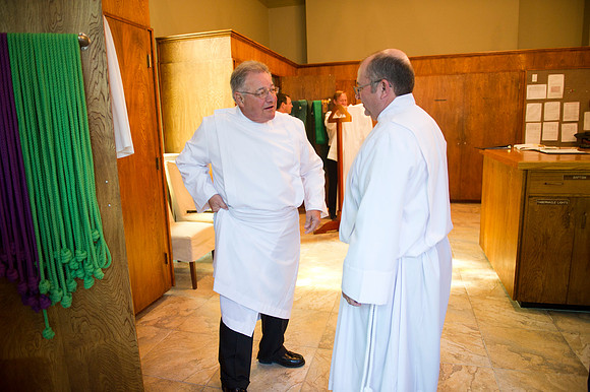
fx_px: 393
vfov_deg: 53.1
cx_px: 295
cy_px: 196
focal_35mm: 24
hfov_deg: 73.8
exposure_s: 1/80
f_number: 2.8
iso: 2000
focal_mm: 24
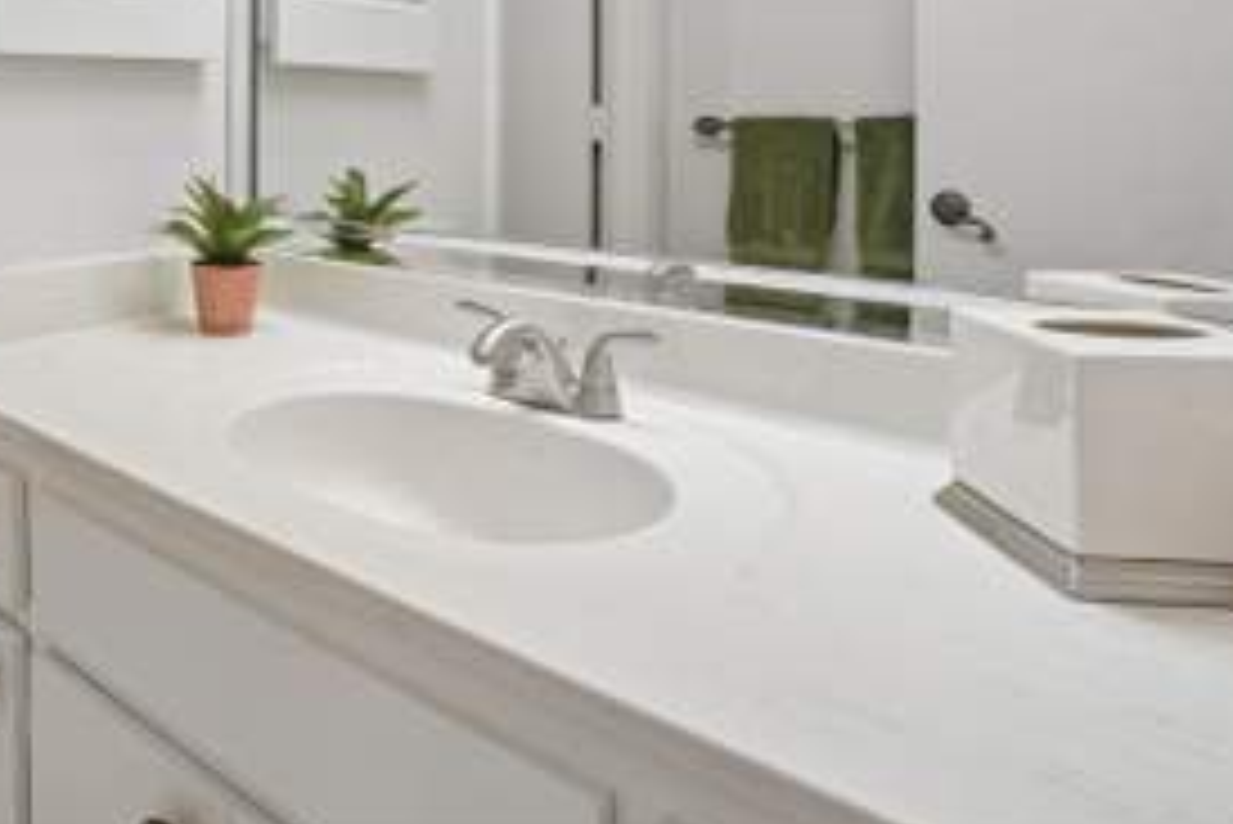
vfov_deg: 43.4
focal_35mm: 28
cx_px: 220
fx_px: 959
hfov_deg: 59.5
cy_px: 122
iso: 400
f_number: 8
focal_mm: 16
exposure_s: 1/6
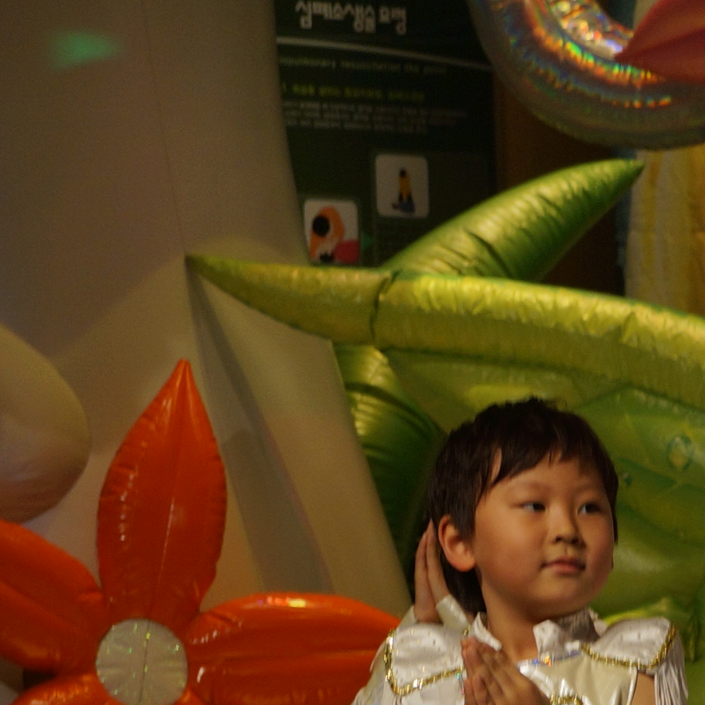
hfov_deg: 6.4
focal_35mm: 267
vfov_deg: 6.5
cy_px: 910
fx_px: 6152
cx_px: 1276
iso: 160
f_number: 5.6
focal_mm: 50
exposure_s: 1/80
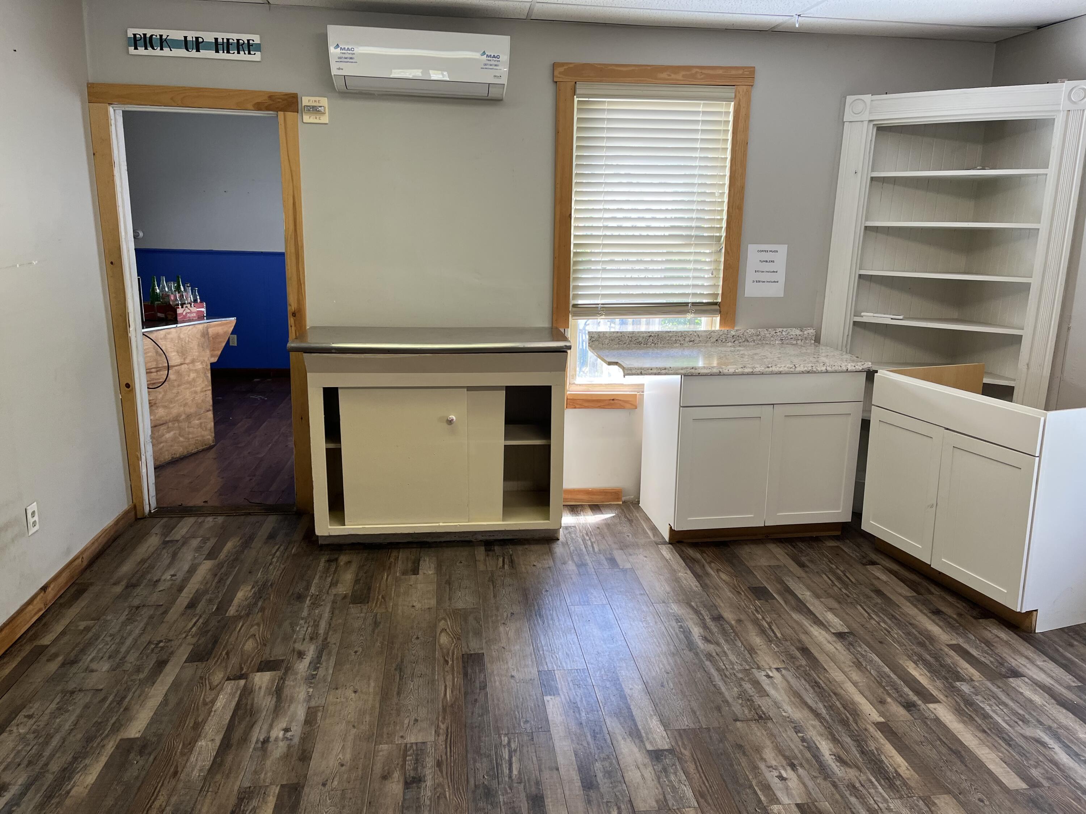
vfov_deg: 53.1
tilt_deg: -14.1
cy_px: 407
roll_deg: -1.4
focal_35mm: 26
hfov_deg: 67.3
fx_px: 816
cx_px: 543
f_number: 1.6
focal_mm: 5.1
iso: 64
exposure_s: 1/120
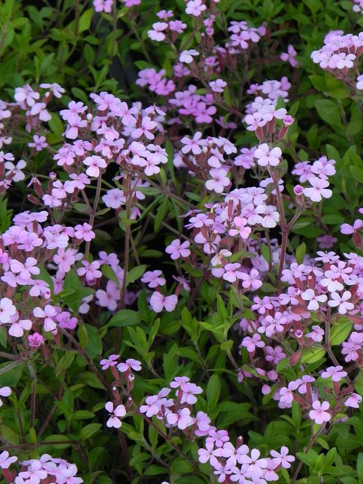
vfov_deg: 12.2
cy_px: 242
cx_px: 182
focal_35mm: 162
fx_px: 2265
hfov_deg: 9.2
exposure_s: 1/250
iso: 160
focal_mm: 28.8
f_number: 5
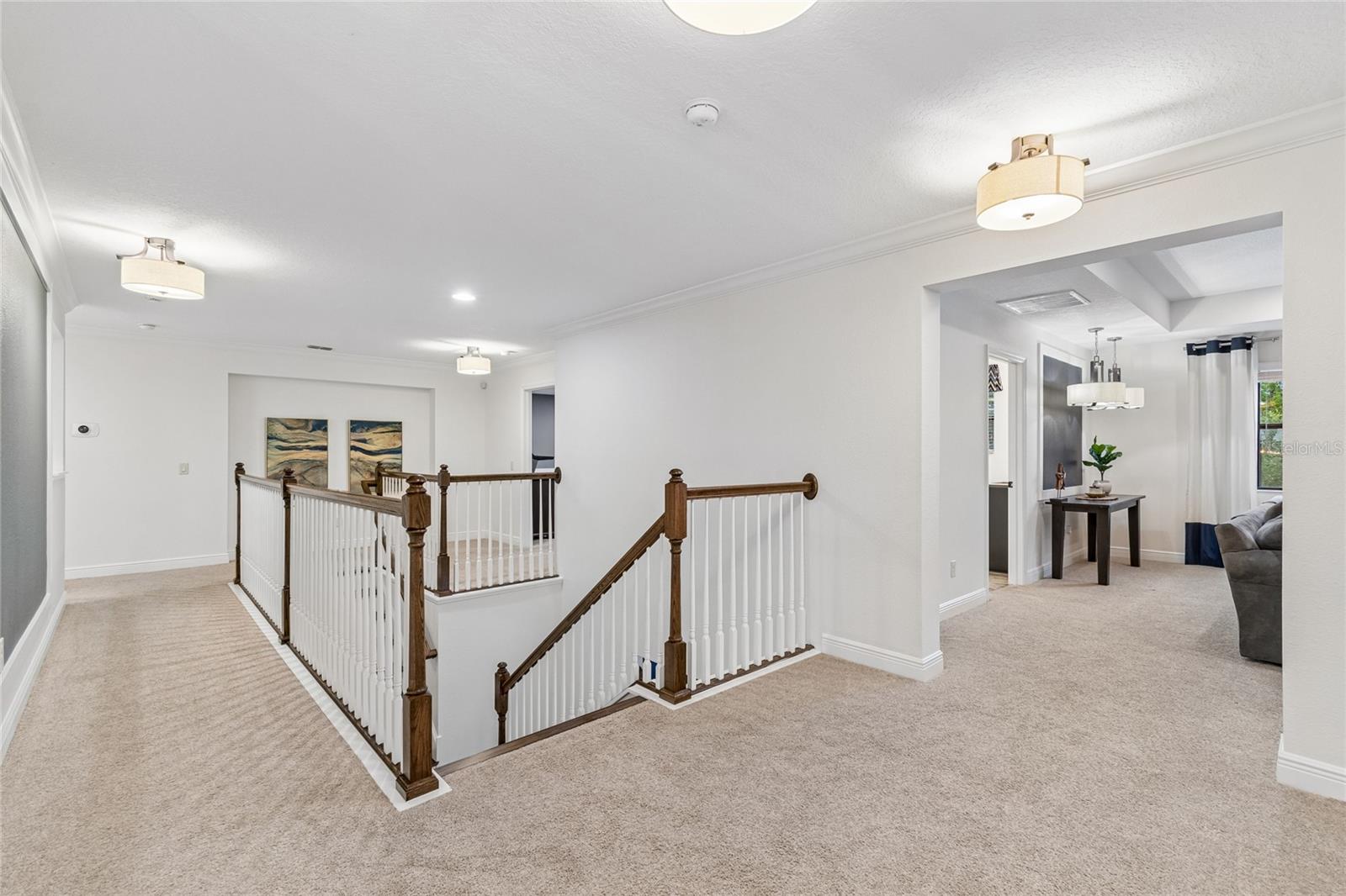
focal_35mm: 15
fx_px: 561
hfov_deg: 100.4
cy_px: 448
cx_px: 673
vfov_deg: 77.3
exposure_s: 1/1.25
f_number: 7.1
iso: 100
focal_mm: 10
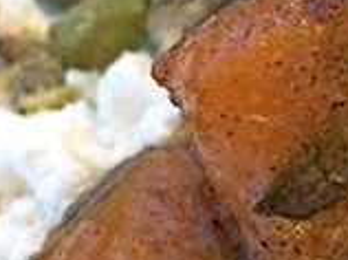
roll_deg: +6.6
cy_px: 229
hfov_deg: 13.0
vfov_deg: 10.0
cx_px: 449
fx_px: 1476
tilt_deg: -35.6
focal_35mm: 147
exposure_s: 1/17
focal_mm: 4.15
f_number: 2.2
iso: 1600
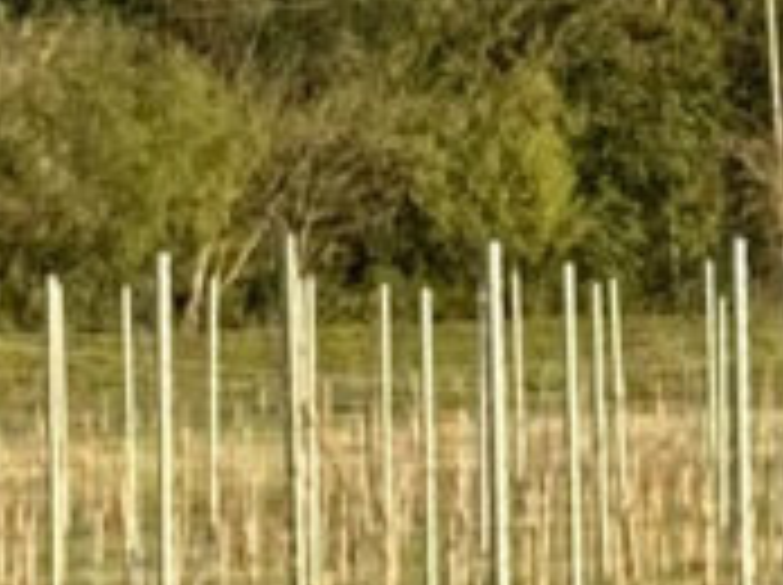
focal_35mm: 283
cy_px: 1256
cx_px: -688
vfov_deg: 5.1
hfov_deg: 6.8
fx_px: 6393
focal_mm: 6.86
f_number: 1.78
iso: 64
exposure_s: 1/475
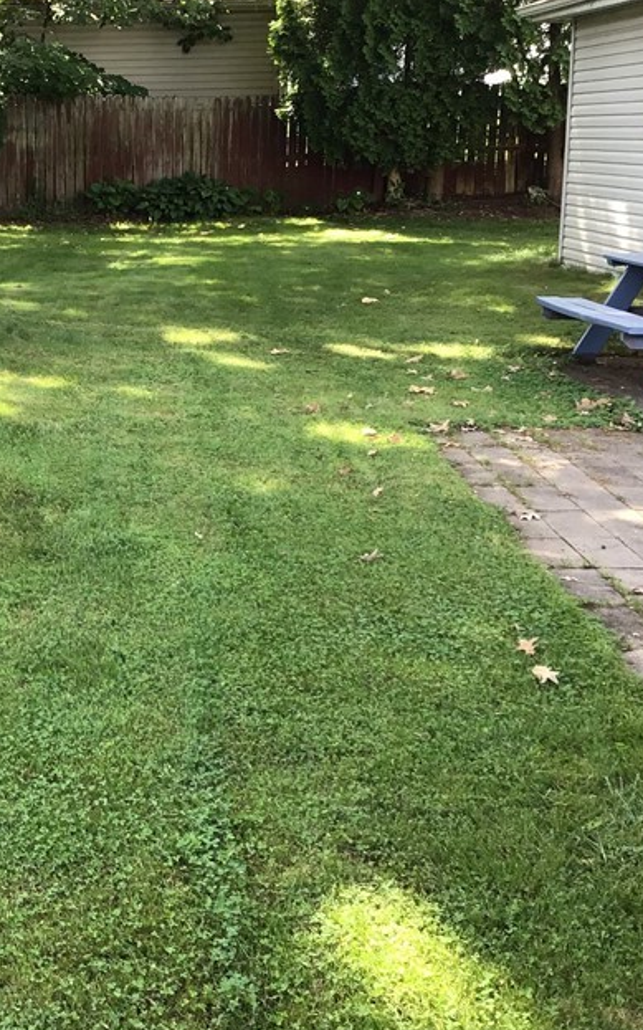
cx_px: 53
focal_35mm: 54
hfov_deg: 23.3
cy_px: 443
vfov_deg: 37.5
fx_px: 1515
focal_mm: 3.3
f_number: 2.4
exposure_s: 1/120
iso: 40
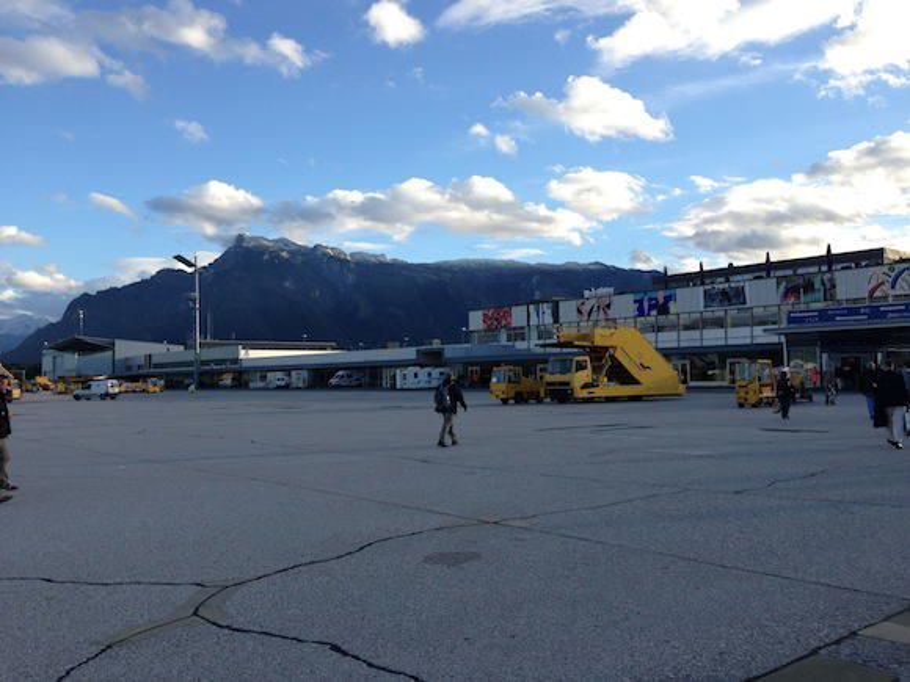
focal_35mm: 33
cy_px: 341
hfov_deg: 55.4
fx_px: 868
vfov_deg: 42.9
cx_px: 455
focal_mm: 4.13
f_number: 2.4
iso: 50
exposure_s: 1/742
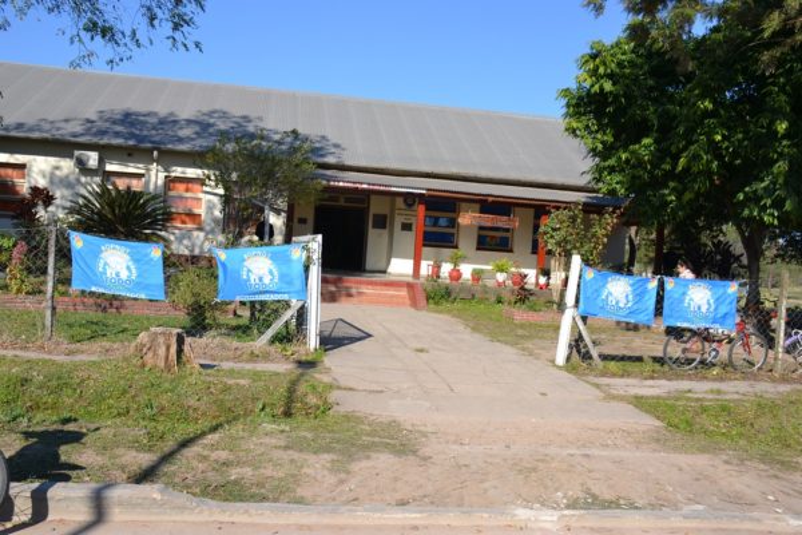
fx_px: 769
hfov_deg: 55.1
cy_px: 268
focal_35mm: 34
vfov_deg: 38.4
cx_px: 401
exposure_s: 1/250
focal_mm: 23
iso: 100
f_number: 8
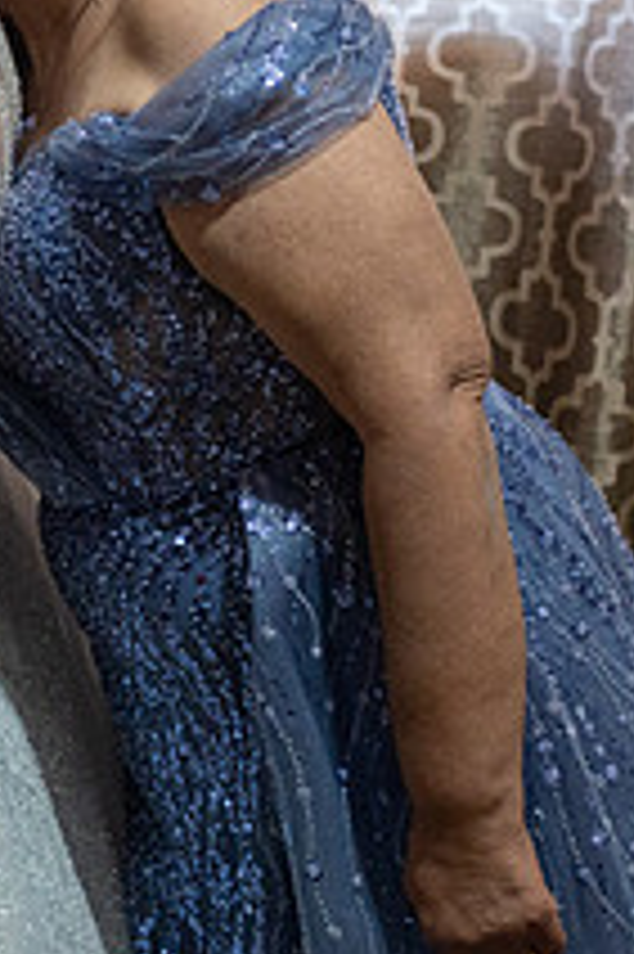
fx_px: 2540
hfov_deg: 13.5
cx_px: -274
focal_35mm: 96
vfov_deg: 20.9
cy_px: 146
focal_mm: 35
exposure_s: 1/125
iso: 1600
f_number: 3.5
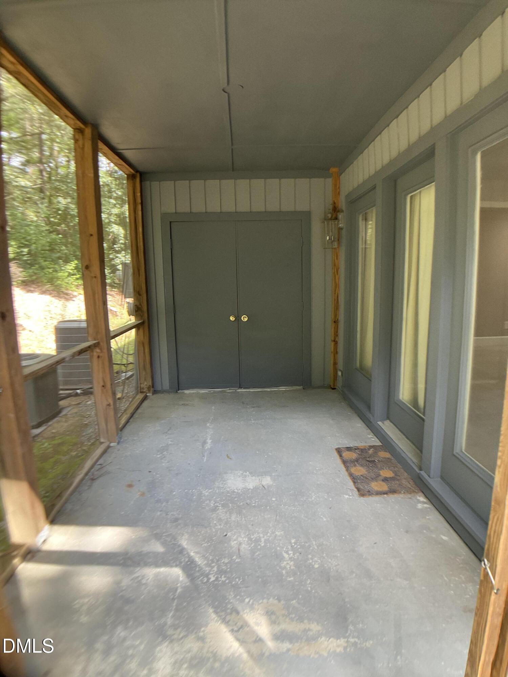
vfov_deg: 61.7
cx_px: 254
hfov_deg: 48.2
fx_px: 567
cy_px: 338
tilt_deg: -8.1
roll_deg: +0.8
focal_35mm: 29
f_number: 1.8
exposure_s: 1/120
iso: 64
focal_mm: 3
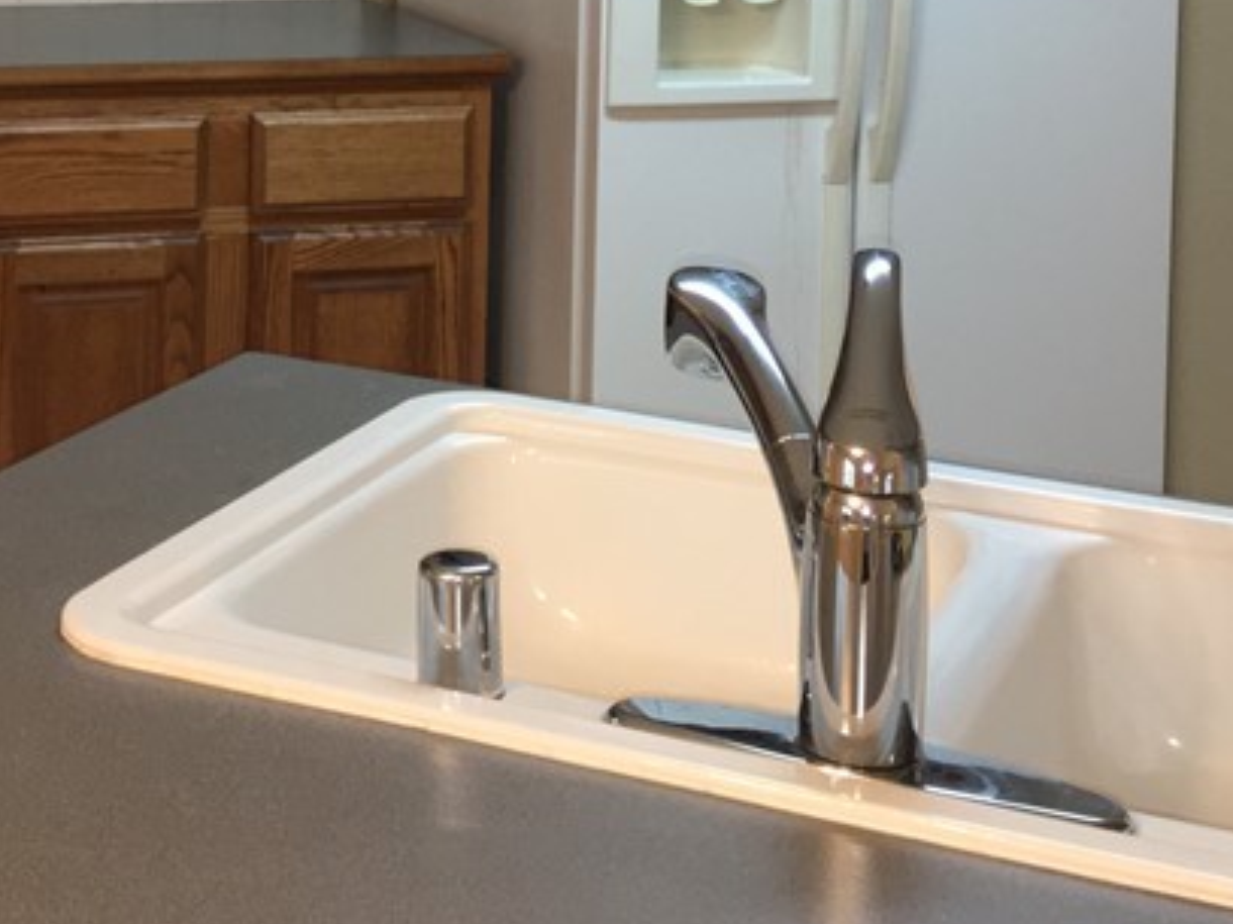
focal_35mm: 73
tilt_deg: -3.3
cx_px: 288
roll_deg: -1.2
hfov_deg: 26.3
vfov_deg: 19.2
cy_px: -142
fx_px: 2599
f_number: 2.2
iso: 64
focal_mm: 4.15
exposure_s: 1/20
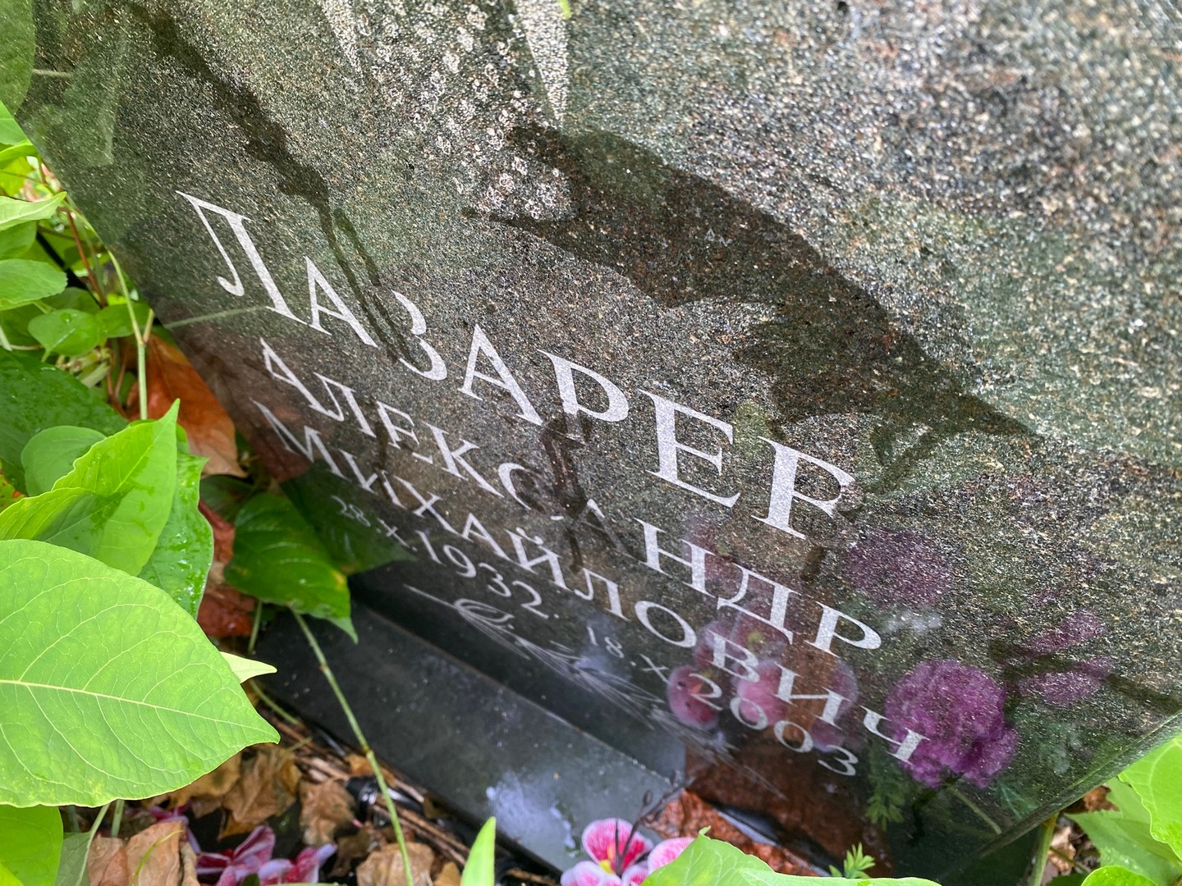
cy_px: 443
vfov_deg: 53.1
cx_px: 591
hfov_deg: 67.3
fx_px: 888
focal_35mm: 26
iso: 100
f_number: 1.8
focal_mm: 4.25
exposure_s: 1/121
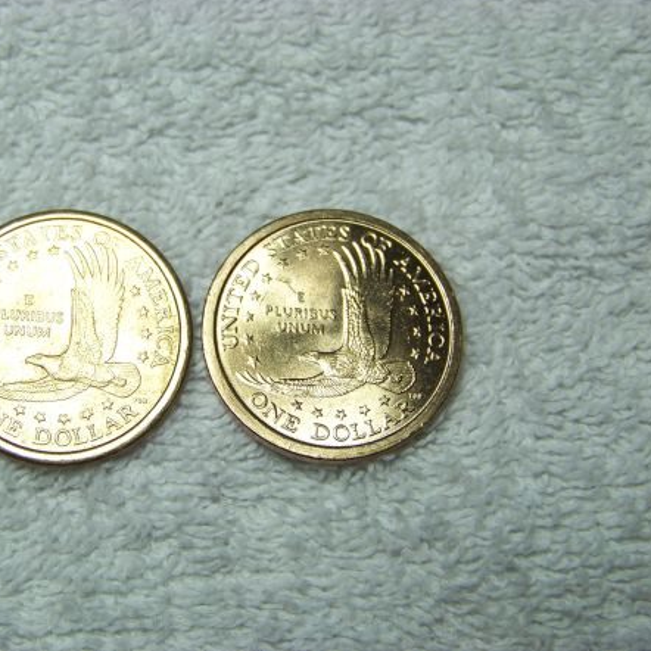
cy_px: 321
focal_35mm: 66
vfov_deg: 26.1
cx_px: 253
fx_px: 1404
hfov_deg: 26.0
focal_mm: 9.36
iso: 63
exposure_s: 1/125
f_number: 3.2
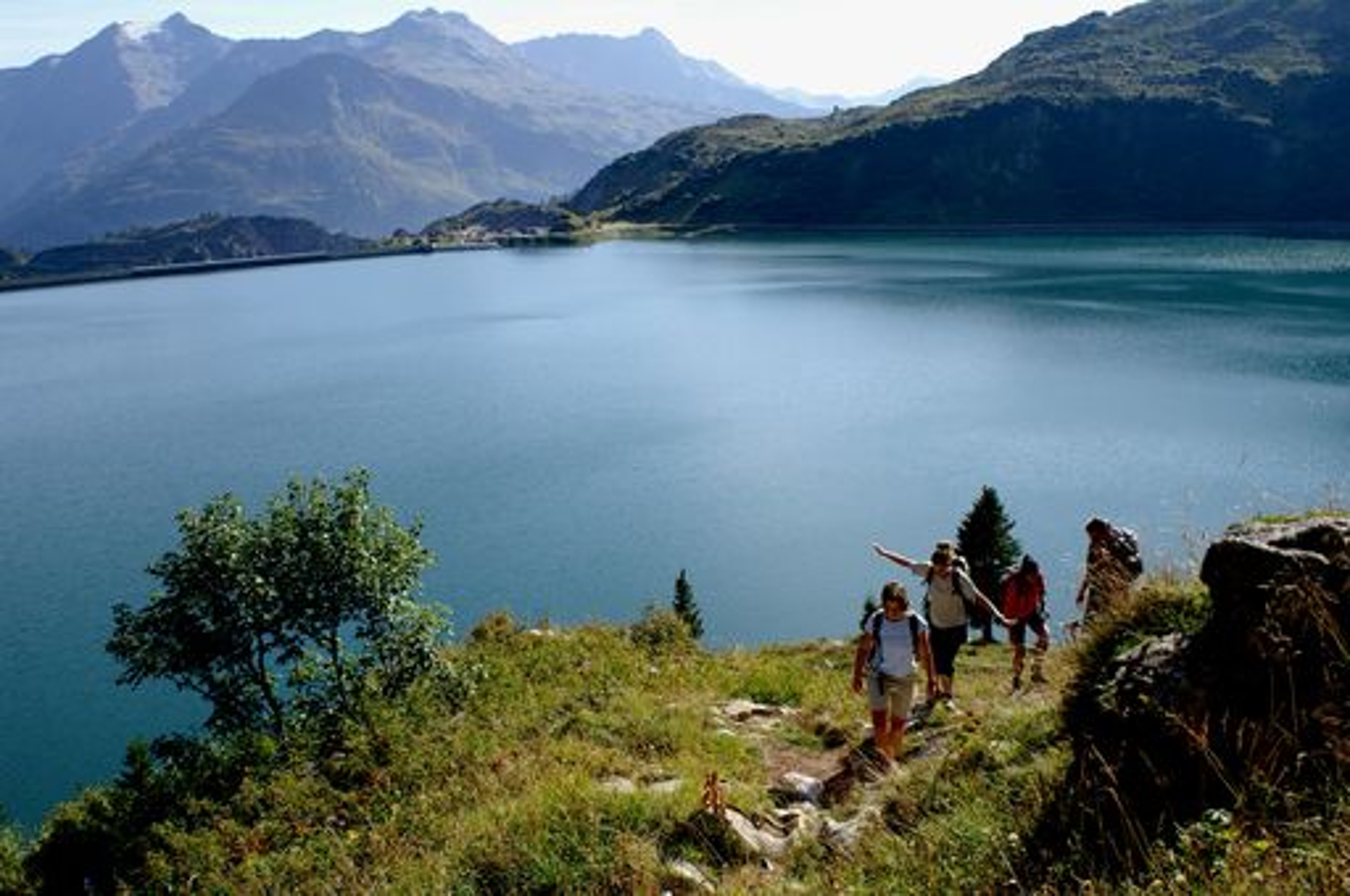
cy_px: 448
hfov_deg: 53.2
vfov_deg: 36.8
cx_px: 675
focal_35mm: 36
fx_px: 1348
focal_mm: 24
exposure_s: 1/500
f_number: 5.6
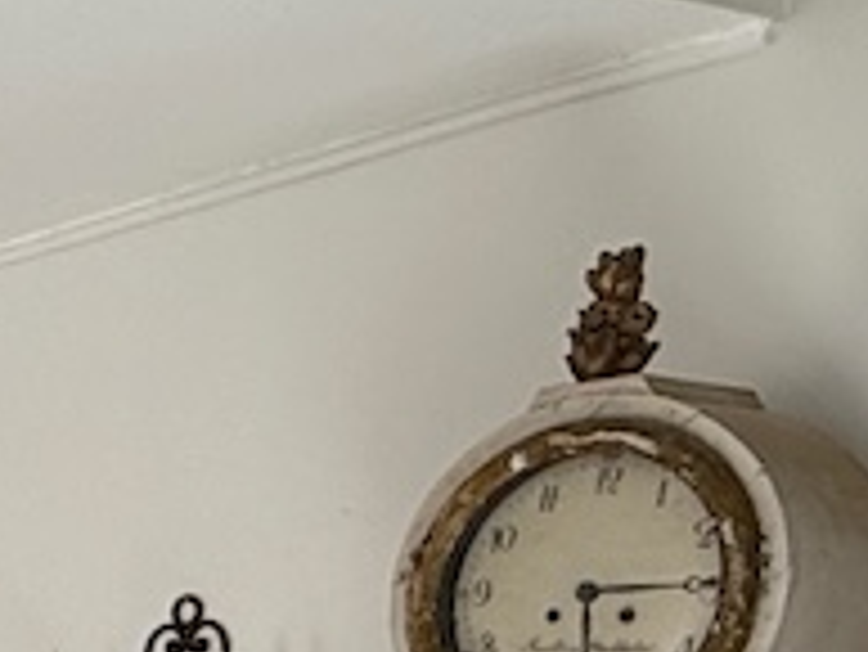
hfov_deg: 14.8
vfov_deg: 14.8
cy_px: 985
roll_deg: -2.0
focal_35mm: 93
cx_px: -1111
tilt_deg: -3.7
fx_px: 2333
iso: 50
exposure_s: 1/129
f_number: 2.2
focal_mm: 2.22
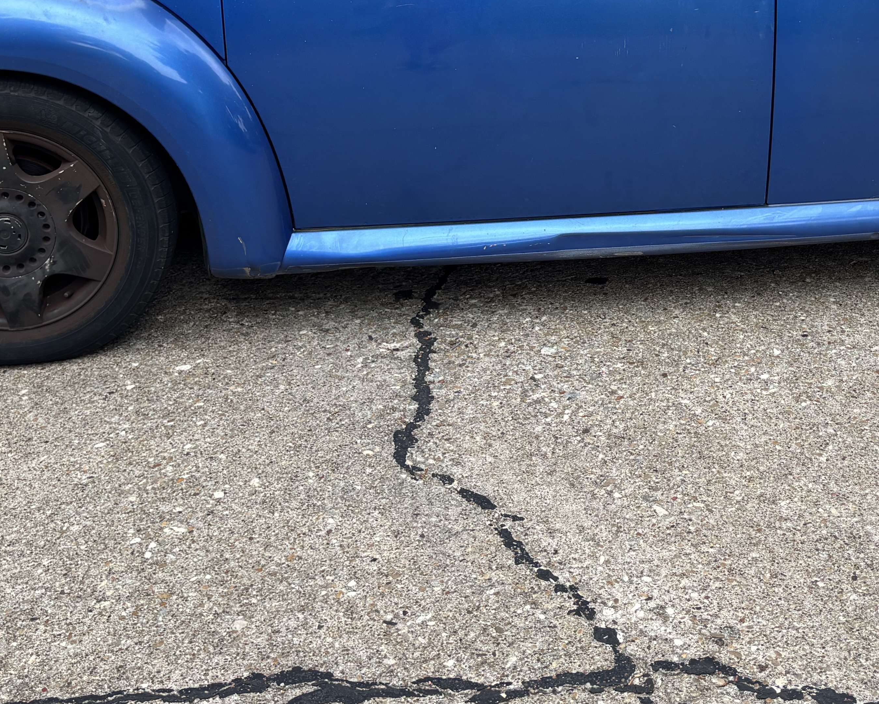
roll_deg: -1.1
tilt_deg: -19.5
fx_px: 1405
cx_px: 567
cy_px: 128
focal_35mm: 54
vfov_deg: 27.5
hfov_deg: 34.5
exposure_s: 1/488
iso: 50
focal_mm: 5.96
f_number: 1.6
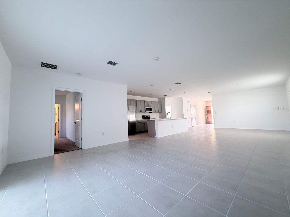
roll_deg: +1.8
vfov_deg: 85.7
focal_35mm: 14
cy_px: 108
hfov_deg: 102.1
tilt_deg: +5.1
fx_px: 117
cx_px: 145
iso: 200
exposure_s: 1/60
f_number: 2.2
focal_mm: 2.22
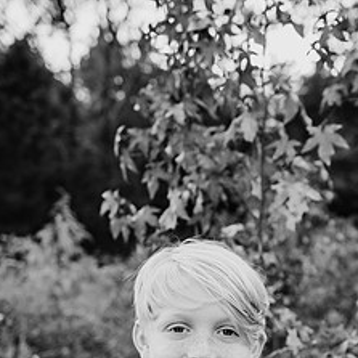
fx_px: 620
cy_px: 283
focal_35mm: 53
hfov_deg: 32.0
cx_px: 236
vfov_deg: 31.4
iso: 200
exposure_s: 1/800
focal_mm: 24
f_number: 2.5
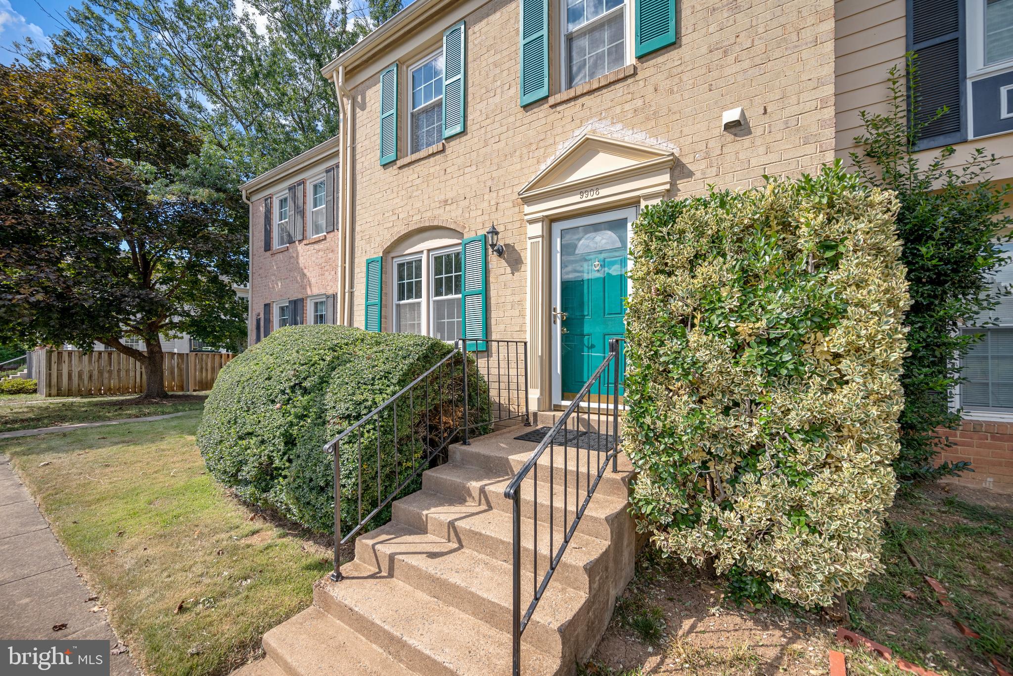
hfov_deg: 104.2
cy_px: 338
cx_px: 506
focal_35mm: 14
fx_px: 394
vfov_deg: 81.3
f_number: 5
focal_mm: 14
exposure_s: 1/1000
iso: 100
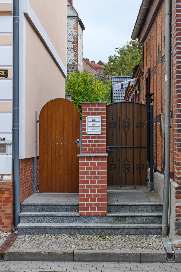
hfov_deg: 23.8
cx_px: 90
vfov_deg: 35.1
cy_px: 136
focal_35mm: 57
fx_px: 430
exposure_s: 1/320
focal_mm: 38
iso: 200
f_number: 7.1
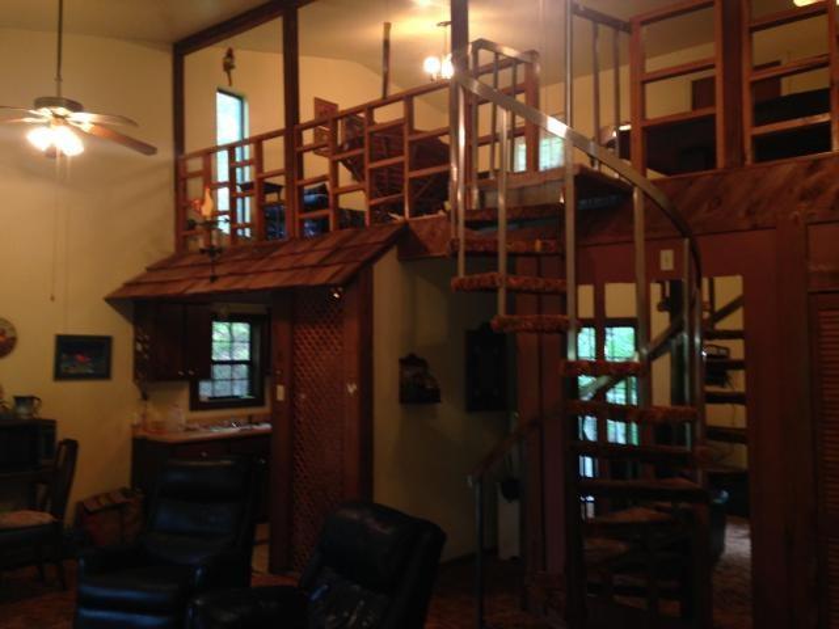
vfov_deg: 42.9
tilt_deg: +3.4
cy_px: 314
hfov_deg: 55.4
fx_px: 800
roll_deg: -1.1
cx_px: 420
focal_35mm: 33
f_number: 2.4
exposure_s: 1/20
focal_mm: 4.12
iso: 80
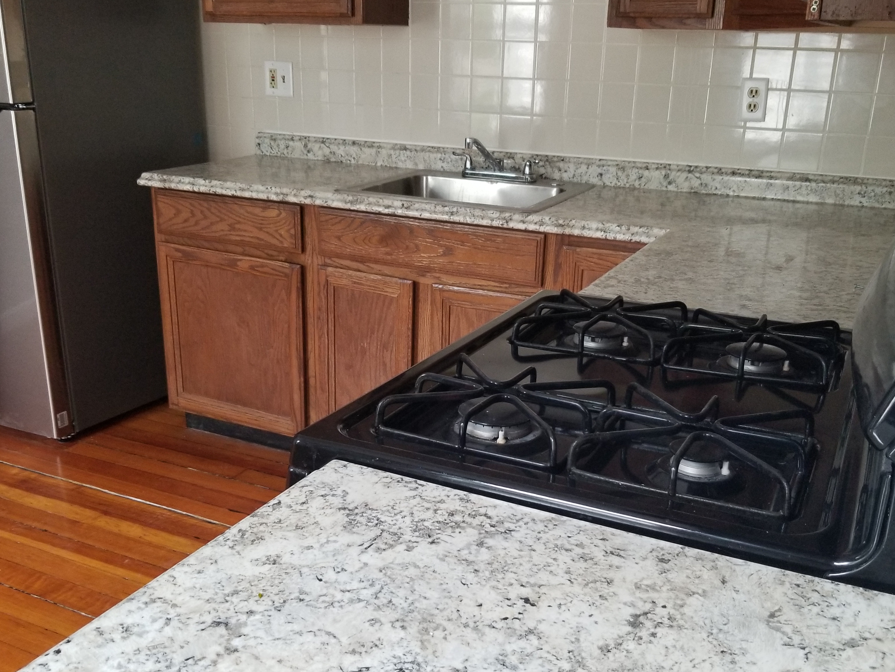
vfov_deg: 41.7
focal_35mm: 34
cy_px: 388
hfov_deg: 54.0
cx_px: 443
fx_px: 879
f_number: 1.7
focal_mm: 4.3
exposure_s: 1/60
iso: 200
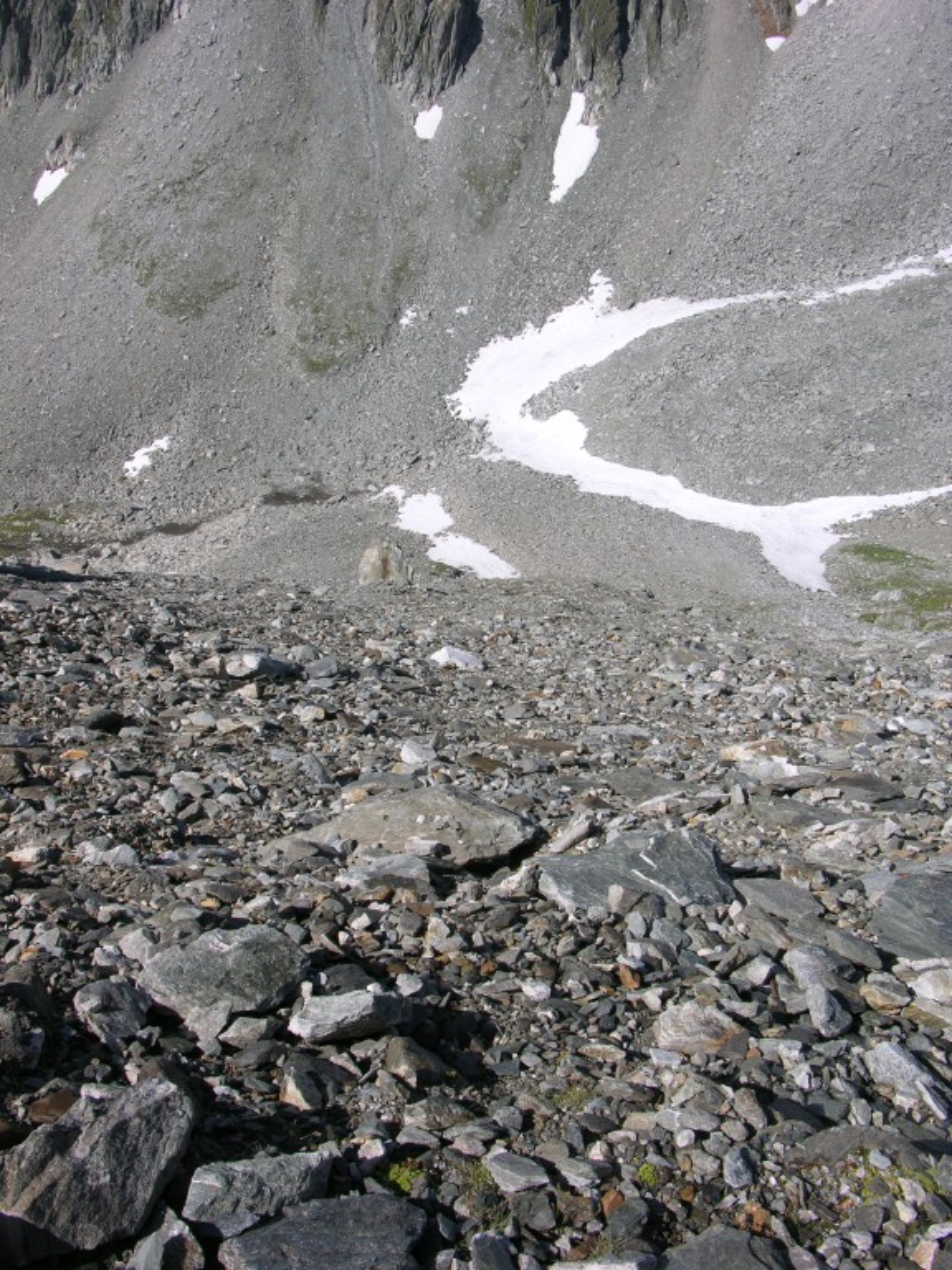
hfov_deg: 40.7
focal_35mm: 35
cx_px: 476
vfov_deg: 52.6
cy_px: 635
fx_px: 1283
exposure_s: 1/248
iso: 50
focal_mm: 8.9
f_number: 7.1
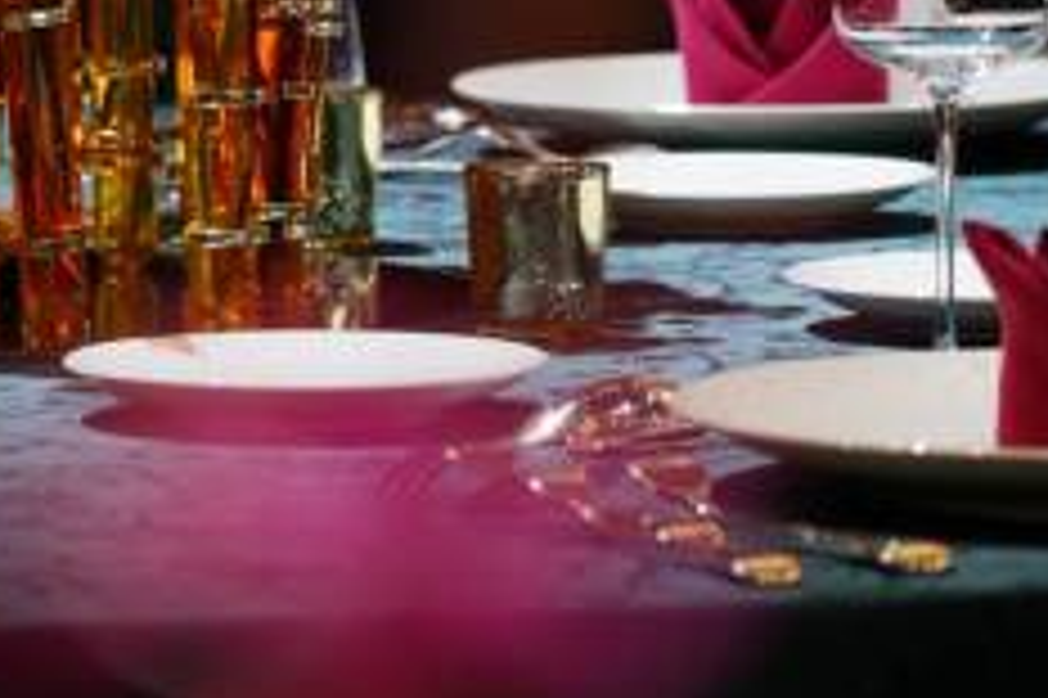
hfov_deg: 5.7
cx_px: -135
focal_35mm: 360
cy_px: -281
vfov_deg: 3.8
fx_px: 10472
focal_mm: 105
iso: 1250
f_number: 4
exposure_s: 1/80
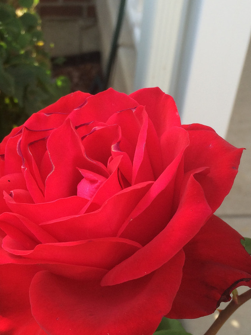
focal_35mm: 55
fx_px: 532
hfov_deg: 26.2
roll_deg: +1.2
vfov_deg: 34.8
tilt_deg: -42.8
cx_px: 56
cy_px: 198
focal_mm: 4.15
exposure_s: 1/237
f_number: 2.2
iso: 32
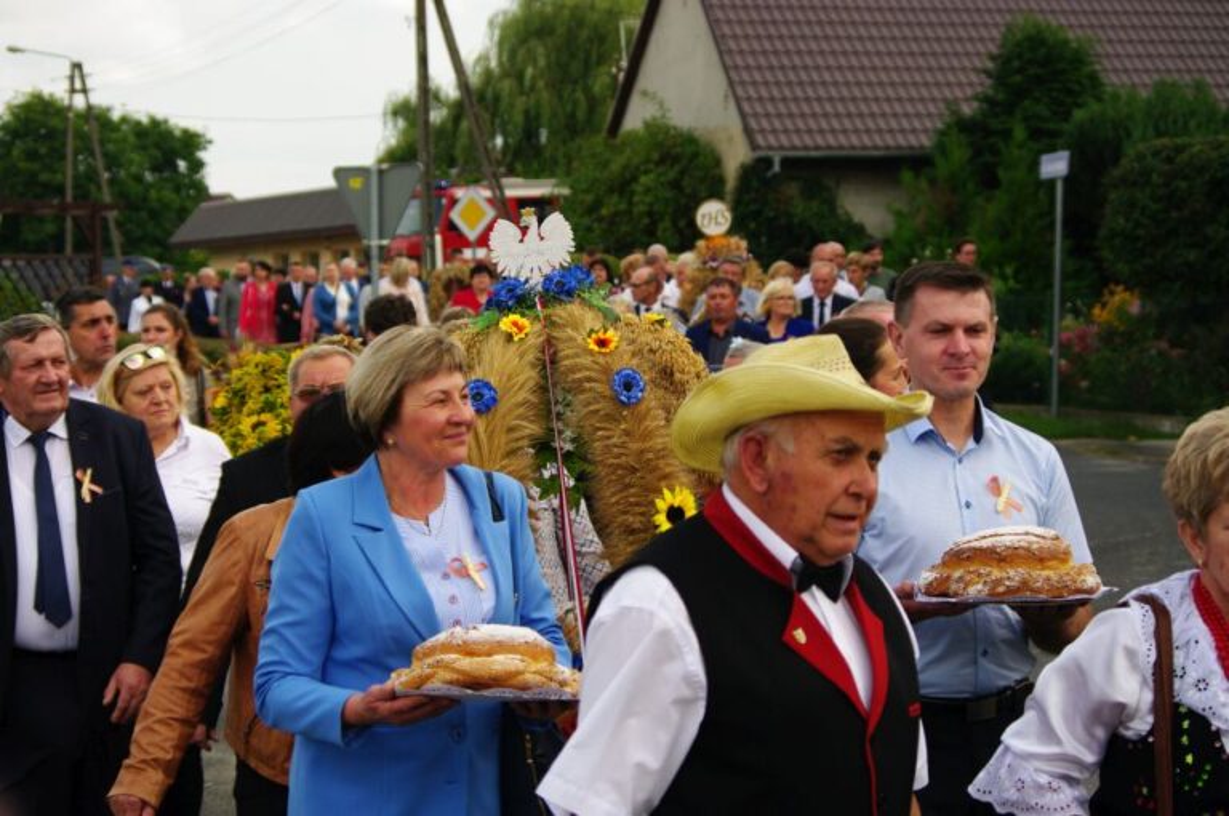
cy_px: 408
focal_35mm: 87
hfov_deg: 23.4
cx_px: 614
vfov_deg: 15.7
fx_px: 2966
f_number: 5.6
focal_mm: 58
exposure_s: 1/750
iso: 280
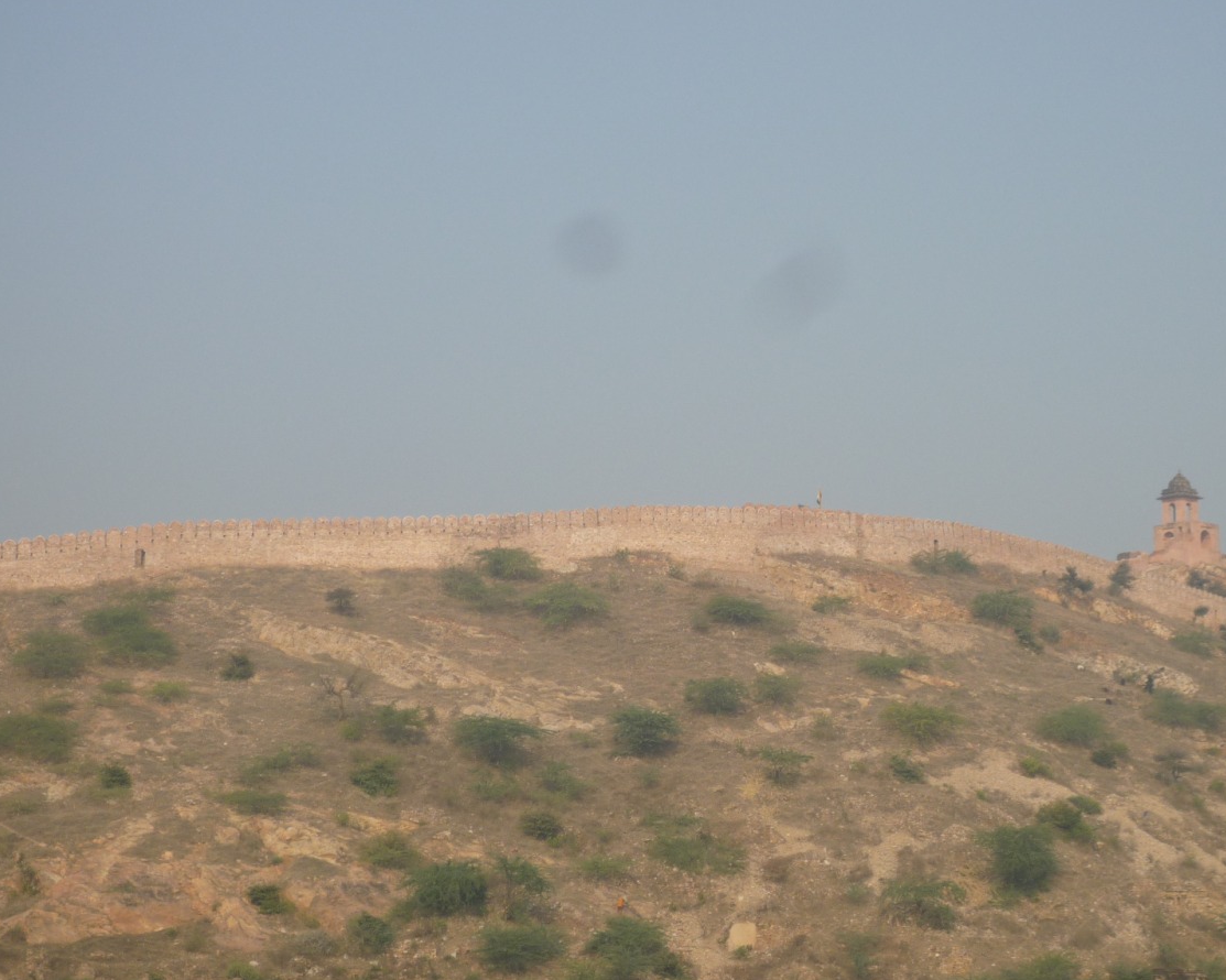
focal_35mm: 80
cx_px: 657
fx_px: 2902
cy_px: 493
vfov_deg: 19.2
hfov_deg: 23.8
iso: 100
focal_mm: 11.3
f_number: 4.9
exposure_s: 1/640
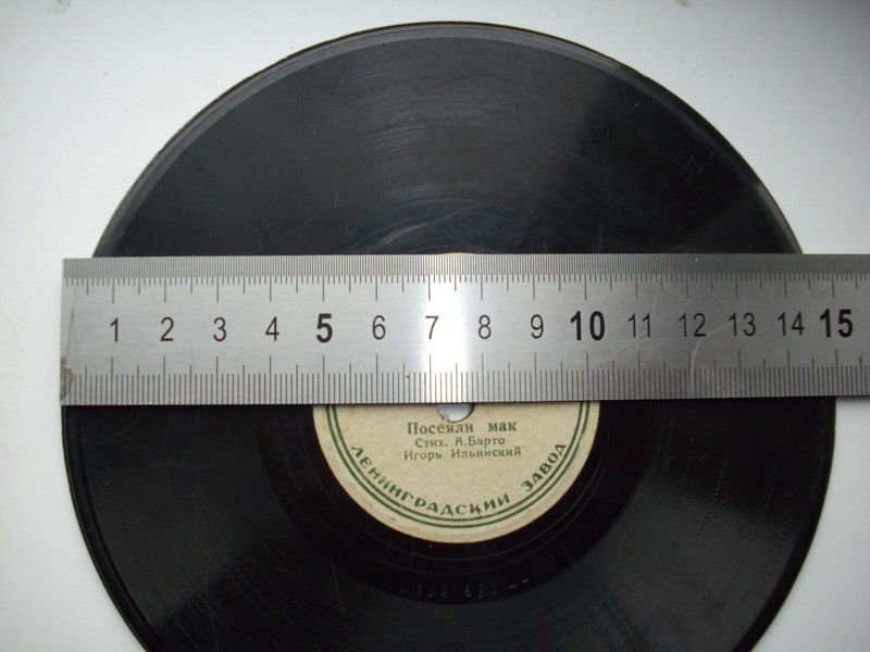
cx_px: 435
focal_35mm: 37
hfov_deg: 50.1
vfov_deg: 38.7
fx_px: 930
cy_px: 326
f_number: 2.8
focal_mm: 6.2
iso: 130
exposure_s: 1/125
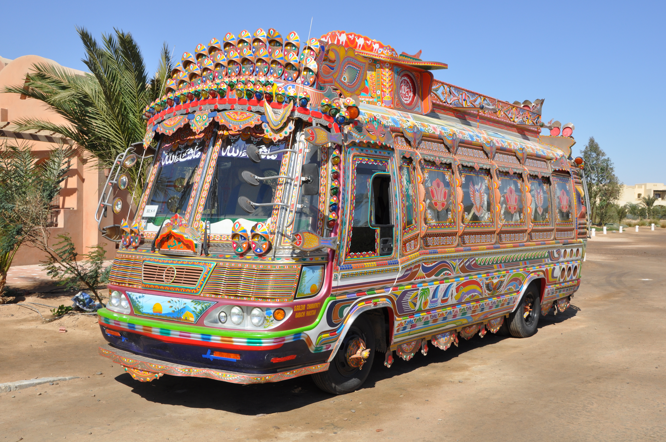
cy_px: 221
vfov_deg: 36.8
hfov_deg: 53.2
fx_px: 665
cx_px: 333
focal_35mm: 36
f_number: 9
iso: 200
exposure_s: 1/320
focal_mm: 24
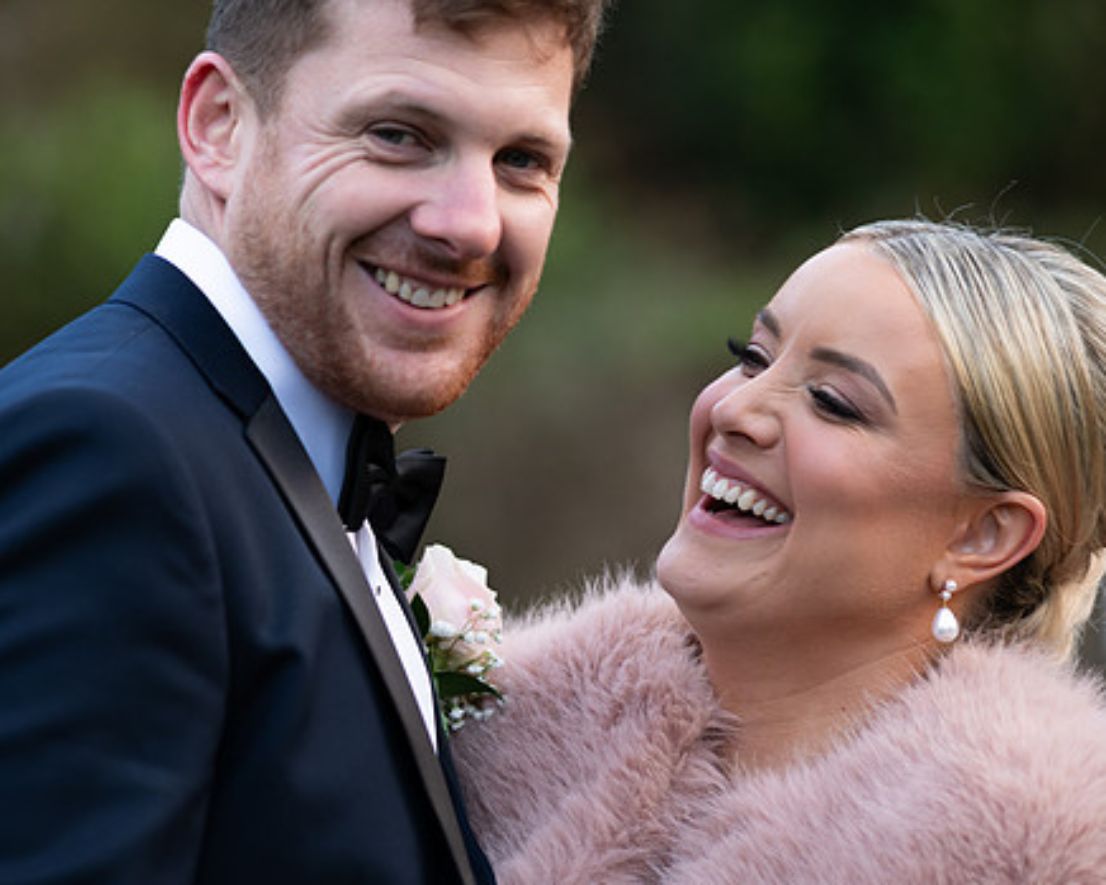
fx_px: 5926
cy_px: 460
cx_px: 487
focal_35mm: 181
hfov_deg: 10.7
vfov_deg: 8.5
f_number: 3.5
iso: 200
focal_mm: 145
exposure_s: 1/160
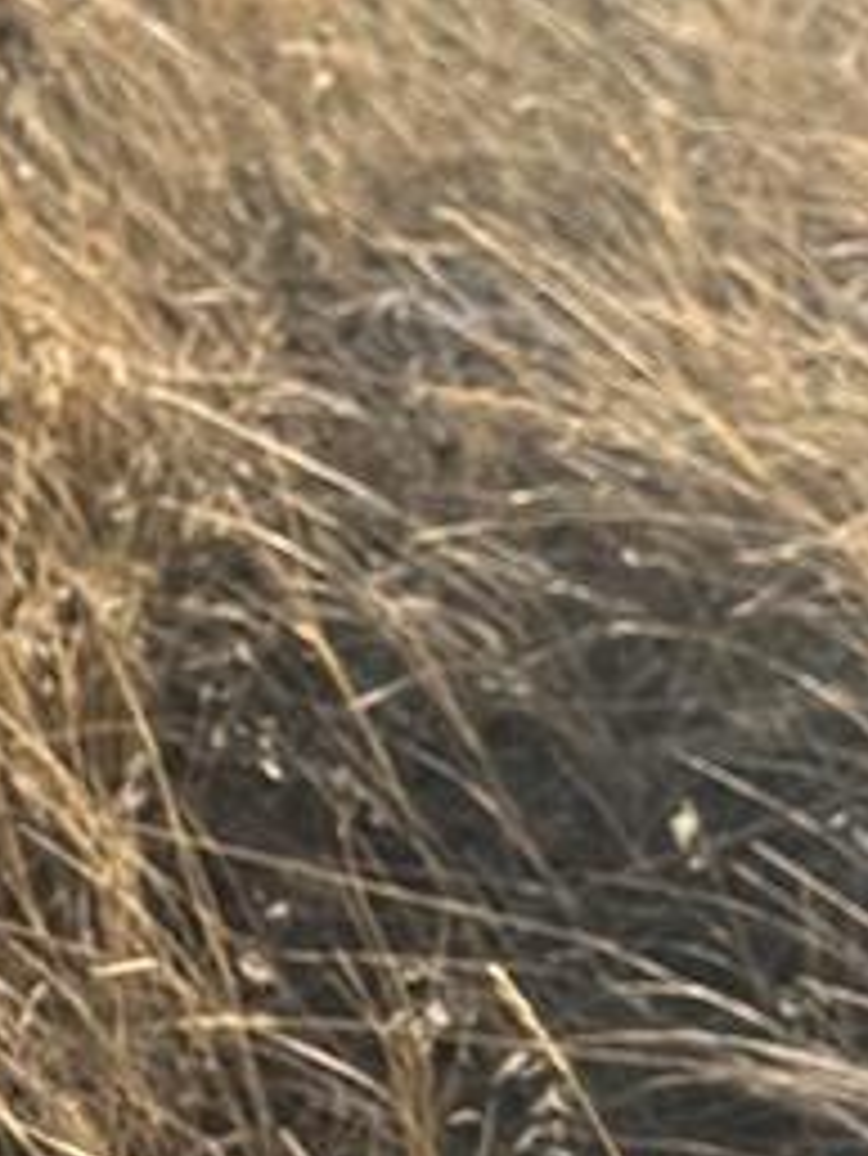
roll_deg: -2.4
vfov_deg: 17.6
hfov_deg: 12.0
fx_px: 3741
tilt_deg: -30.3
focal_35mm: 112
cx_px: -769
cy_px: 603
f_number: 1.78
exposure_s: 1/2415
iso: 80
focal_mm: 6.76
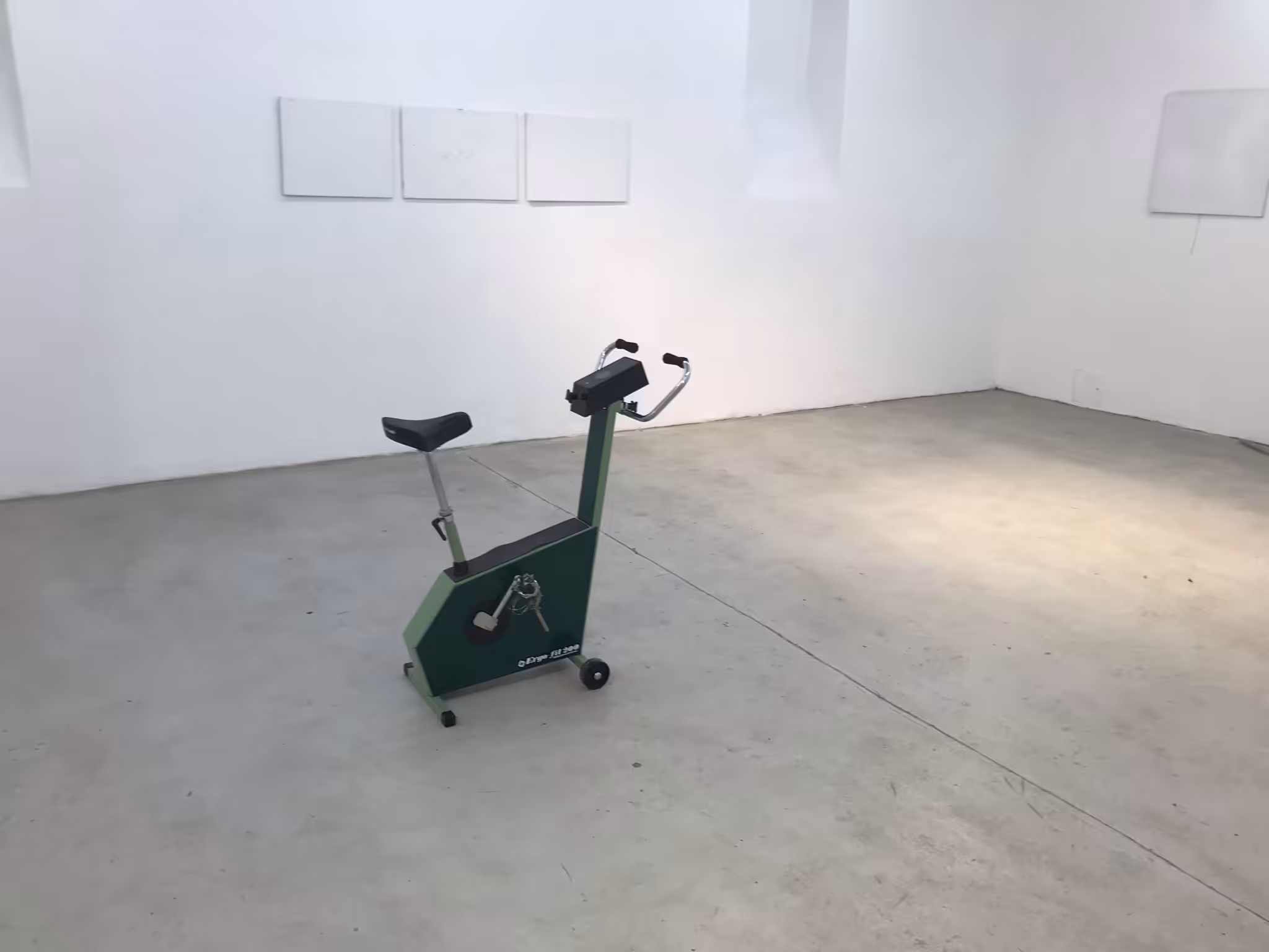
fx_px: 1026
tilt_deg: -14.6
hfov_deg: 63.4
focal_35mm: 28
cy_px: 476
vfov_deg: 49.7
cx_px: 634
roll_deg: -2.2
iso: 25
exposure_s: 1/50
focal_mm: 3.99
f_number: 1.8
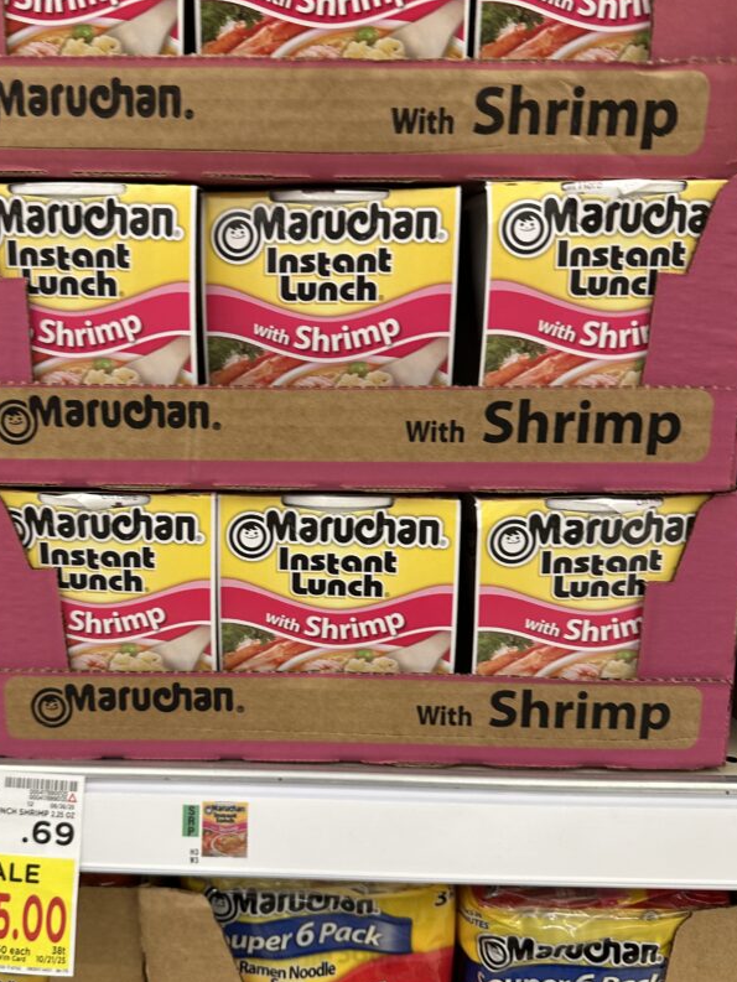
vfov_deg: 58.3
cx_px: 280
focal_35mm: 31
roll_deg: -1.0
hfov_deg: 45.1
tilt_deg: -11.5
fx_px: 880
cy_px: 521
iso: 125
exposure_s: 1/63
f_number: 1.78
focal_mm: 6.86
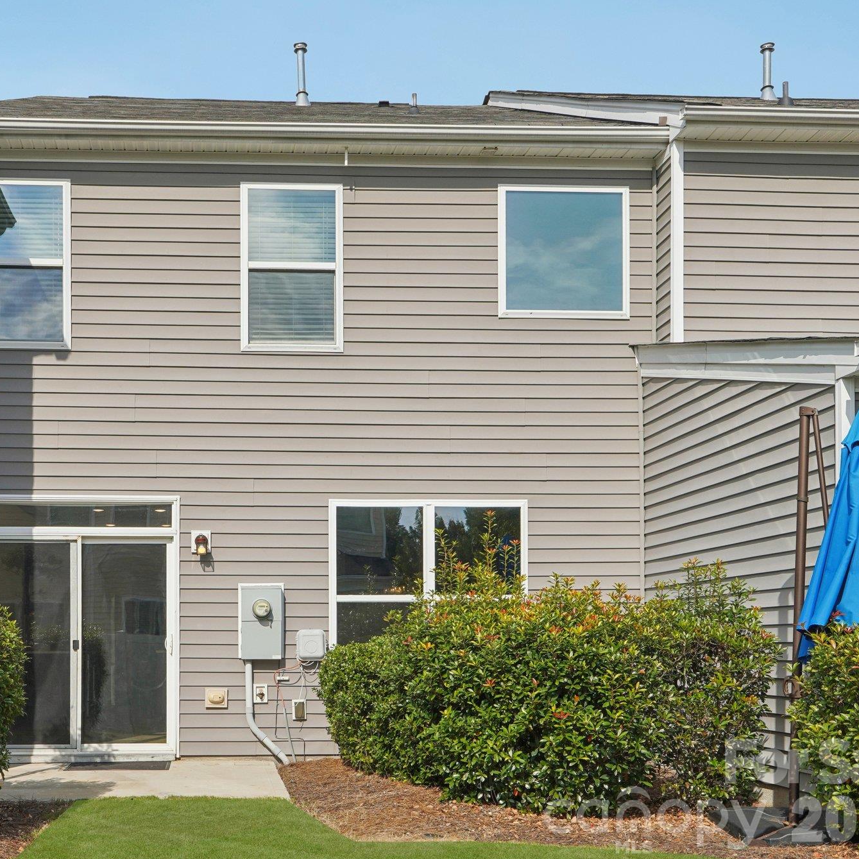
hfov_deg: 42.2
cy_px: 427
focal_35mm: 39
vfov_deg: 42.8
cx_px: 273
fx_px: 1095
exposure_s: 1/200
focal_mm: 20
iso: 100
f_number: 8
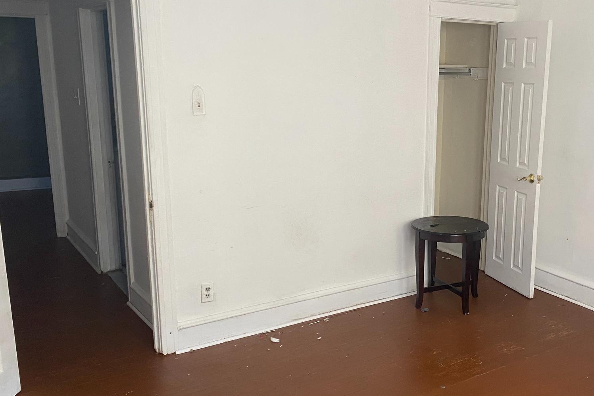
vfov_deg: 35.9
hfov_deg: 50.7
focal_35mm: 37
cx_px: 406
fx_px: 610
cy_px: 211
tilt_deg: -12.3
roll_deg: -1.8
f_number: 1.8
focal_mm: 4.25
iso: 125
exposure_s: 1/86
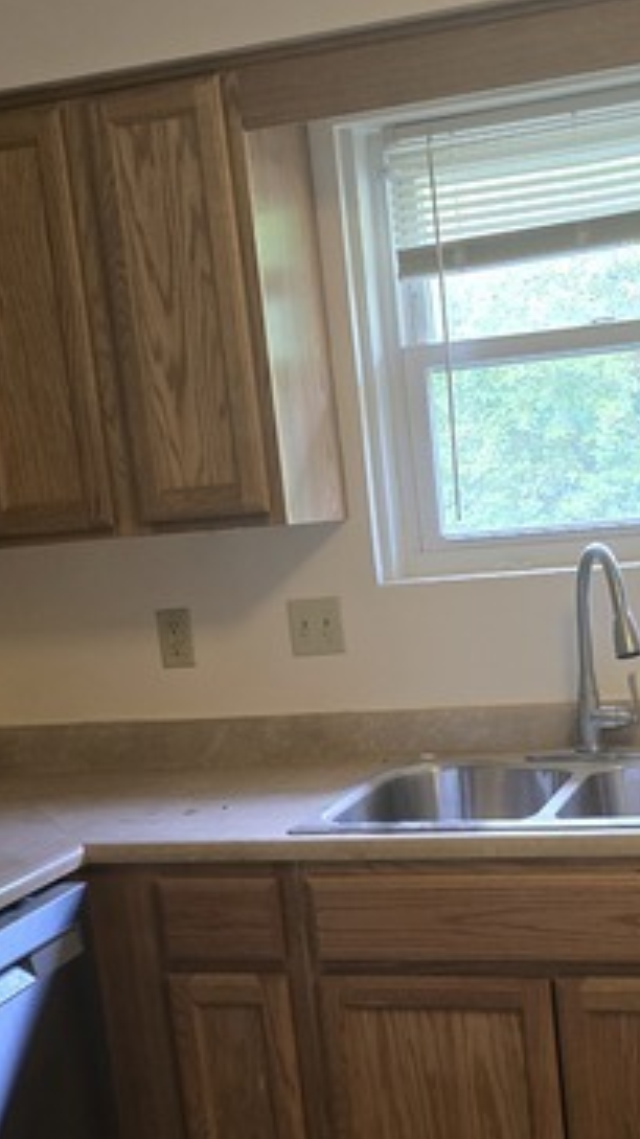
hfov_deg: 25.5
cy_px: 780
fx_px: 1389
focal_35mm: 46
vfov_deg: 43.8
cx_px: 502
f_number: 1.7
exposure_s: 1/120
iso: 800
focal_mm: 6.3
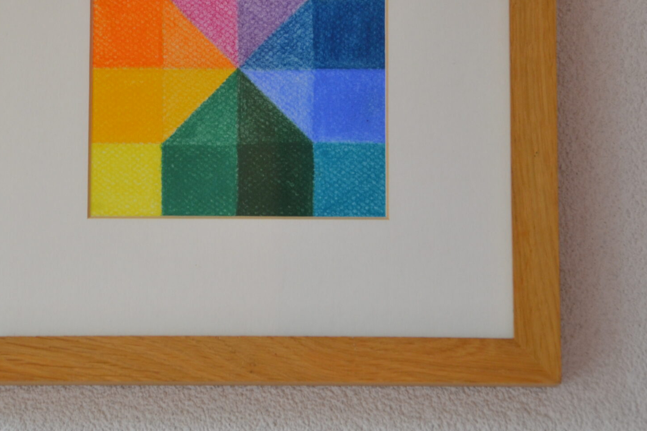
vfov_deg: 8.3
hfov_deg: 12.4
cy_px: 59
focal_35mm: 165
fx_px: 2965
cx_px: 232
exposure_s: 1/100
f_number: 5.3
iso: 400
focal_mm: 62
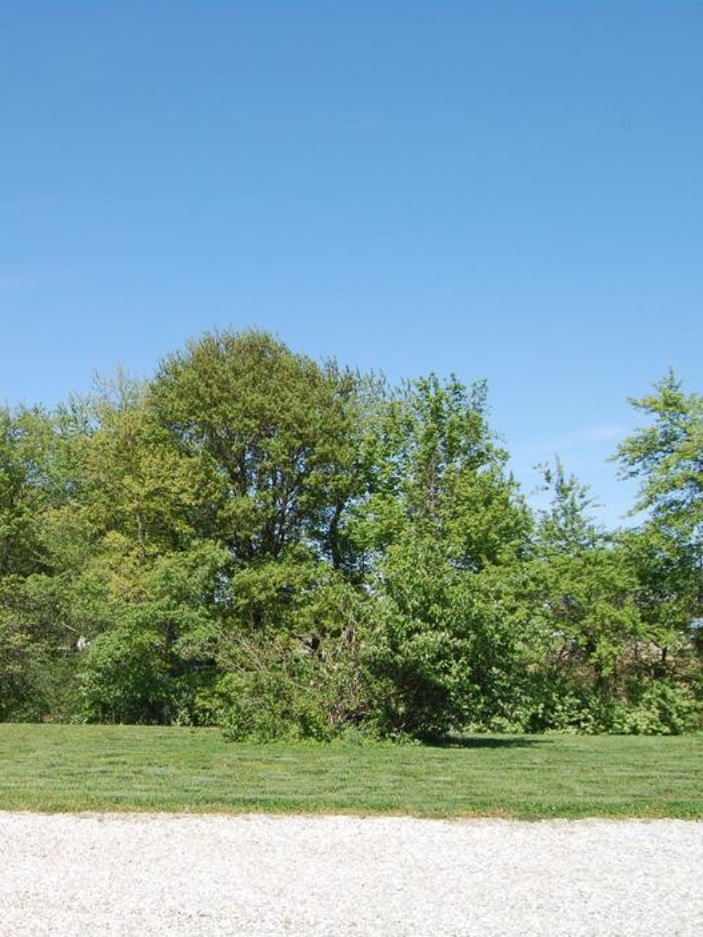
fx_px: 1327
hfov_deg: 28.1
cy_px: 473
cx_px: 17
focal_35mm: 49
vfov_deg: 38.9
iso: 200
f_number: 9
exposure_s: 1/320
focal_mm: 22
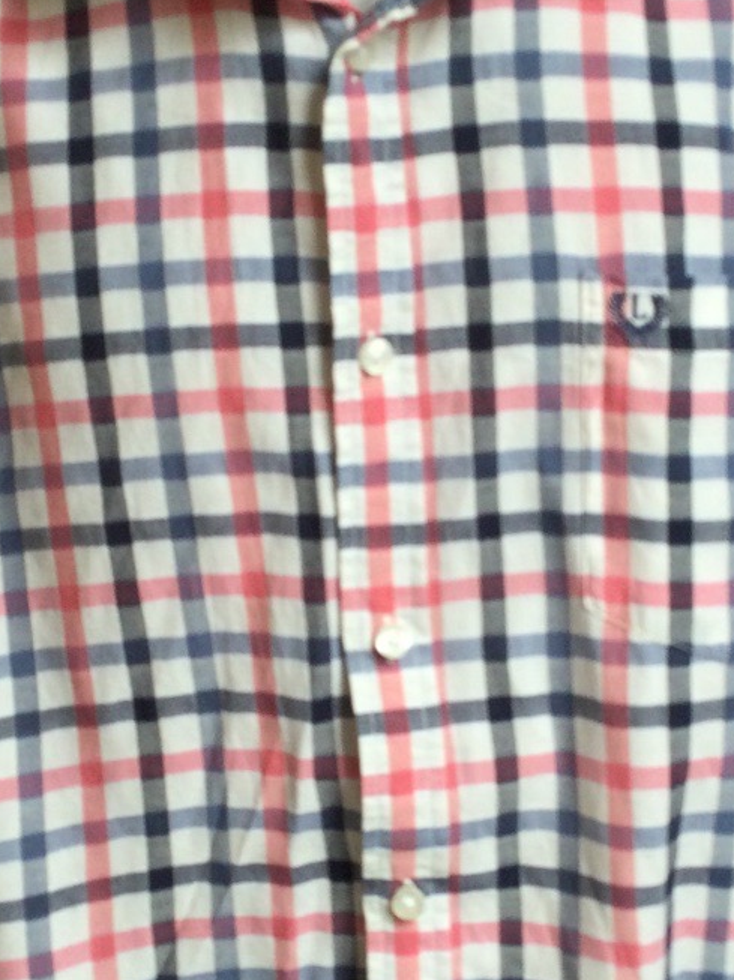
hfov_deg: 19.4
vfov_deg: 25.6
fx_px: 2151
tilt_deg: -12.7
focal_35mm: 76
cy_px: 563
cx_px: 396
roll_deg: -0.2
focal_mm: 3.3
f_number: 2.4
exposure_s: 1/50
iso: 32
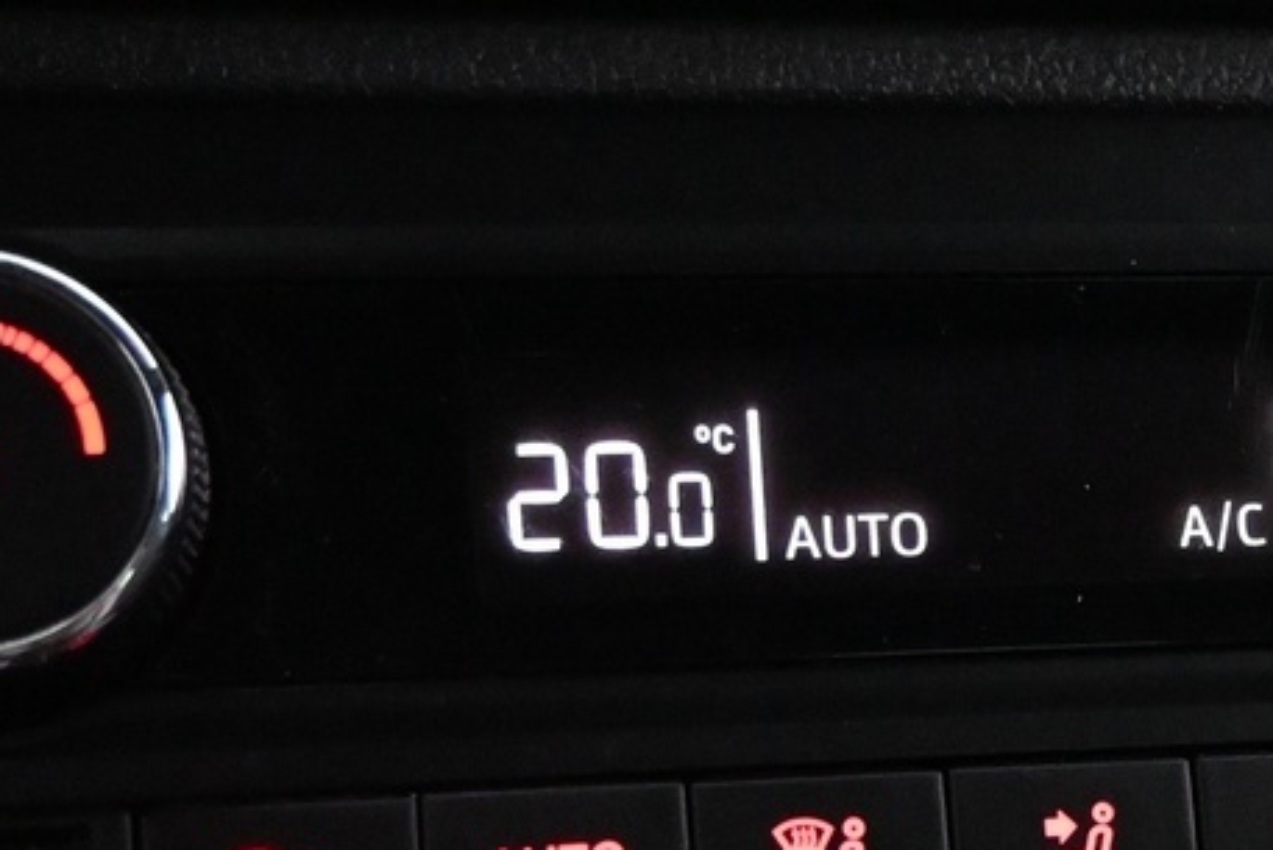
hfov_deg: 23.5
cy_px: 769
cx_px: 1022
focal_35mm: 85
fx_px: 3006
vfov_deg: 15.9
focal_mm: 16
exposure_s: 1/60
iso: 8000
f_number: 3.5
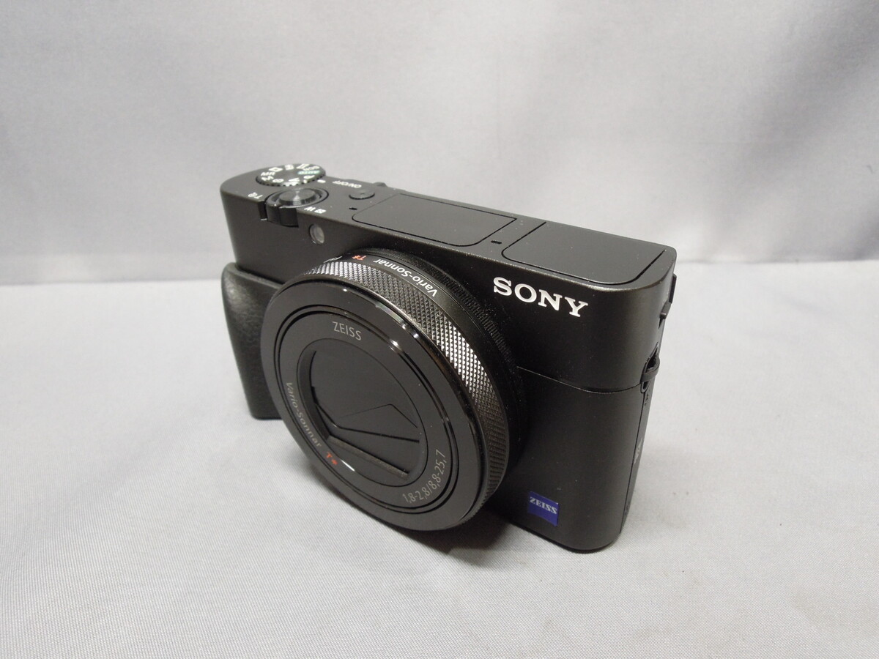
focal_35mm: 24
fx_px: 609
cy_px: 330
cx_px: 440
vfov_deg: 56.8
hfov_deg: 71.6
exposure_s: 1/25
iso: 400
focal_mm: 4.3
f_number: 3.5
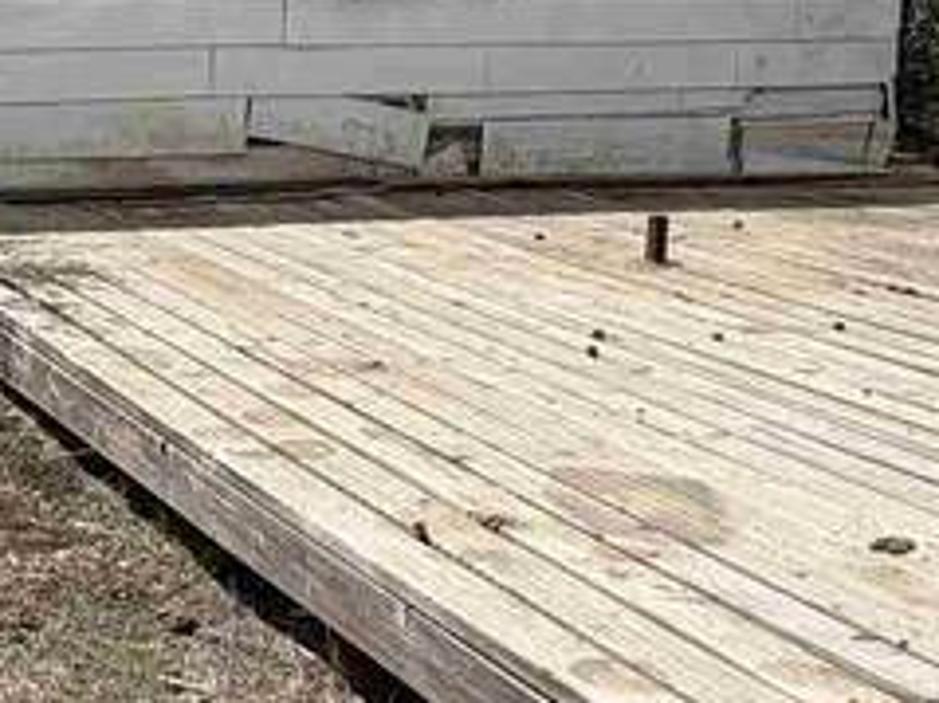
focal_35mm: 75
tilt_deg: -10.8
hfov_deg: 24.3
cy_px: 302
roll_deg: -1.3
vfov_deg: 19.6
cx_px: -98
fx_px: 2033
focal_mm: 2.22
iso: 20
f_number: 2.2
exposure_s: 1/1399
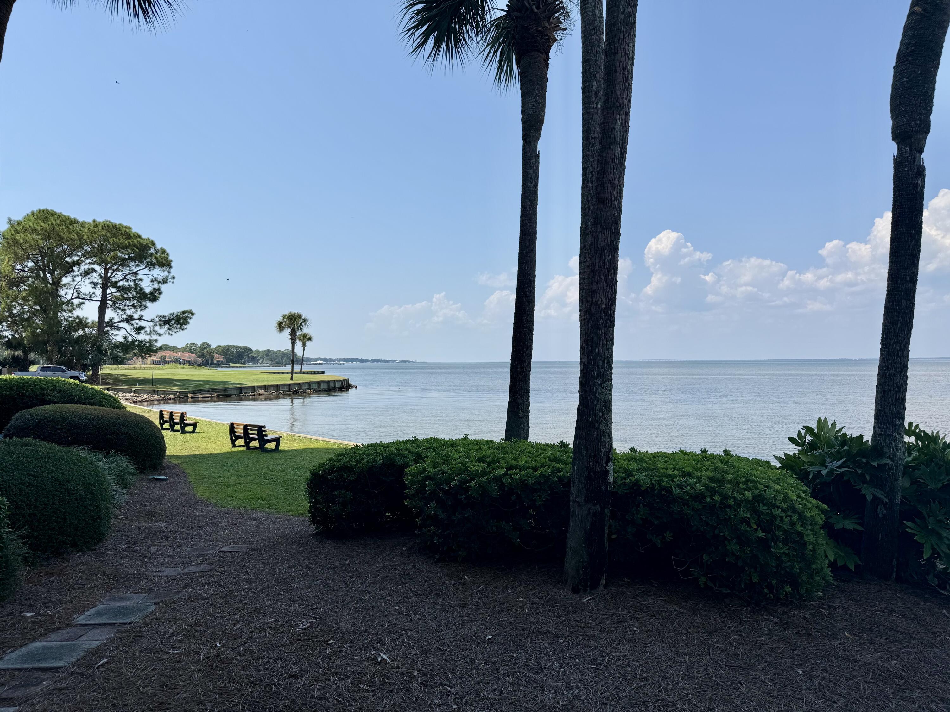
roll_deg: -0.1
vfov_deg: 56.8
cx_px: 475
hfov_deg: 71.6
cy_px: 356
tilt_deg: +0.5
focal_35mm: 24
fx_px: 659
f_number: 1.78
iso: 80
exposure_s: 1/6173
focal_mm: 6.76
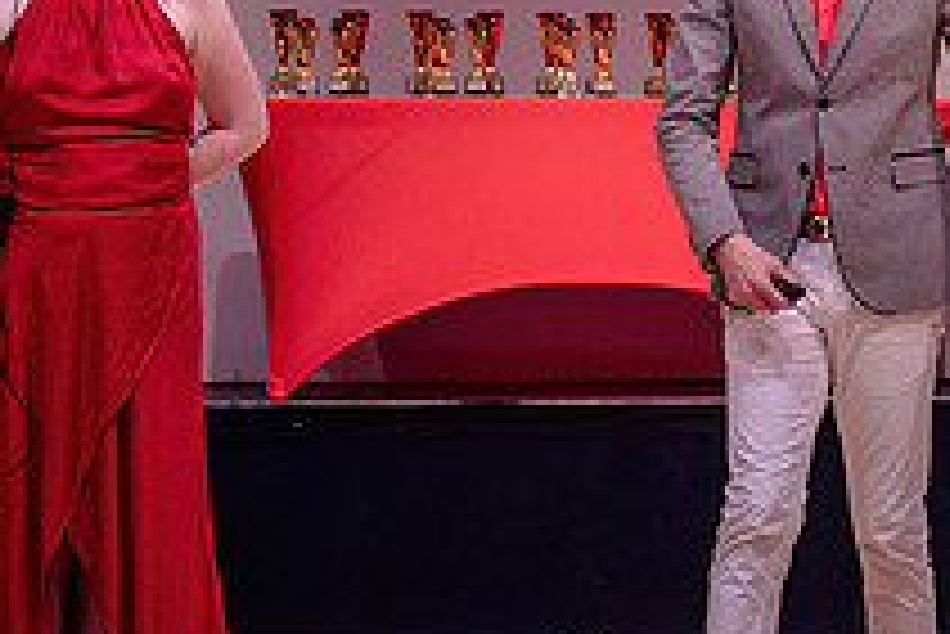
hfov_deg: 10.9
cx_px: 1289
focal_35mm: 184
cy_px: 132
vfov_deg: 7.5
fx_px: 4859
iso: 1250
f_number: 3.5
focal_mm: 51
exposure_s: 1/320
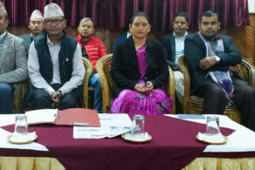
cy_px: 62
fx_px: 326
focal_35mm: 46
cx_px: 78
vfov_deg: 29.1
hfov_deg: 42.0
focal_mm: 18
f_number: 5.6
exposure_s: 1/60
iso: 6400
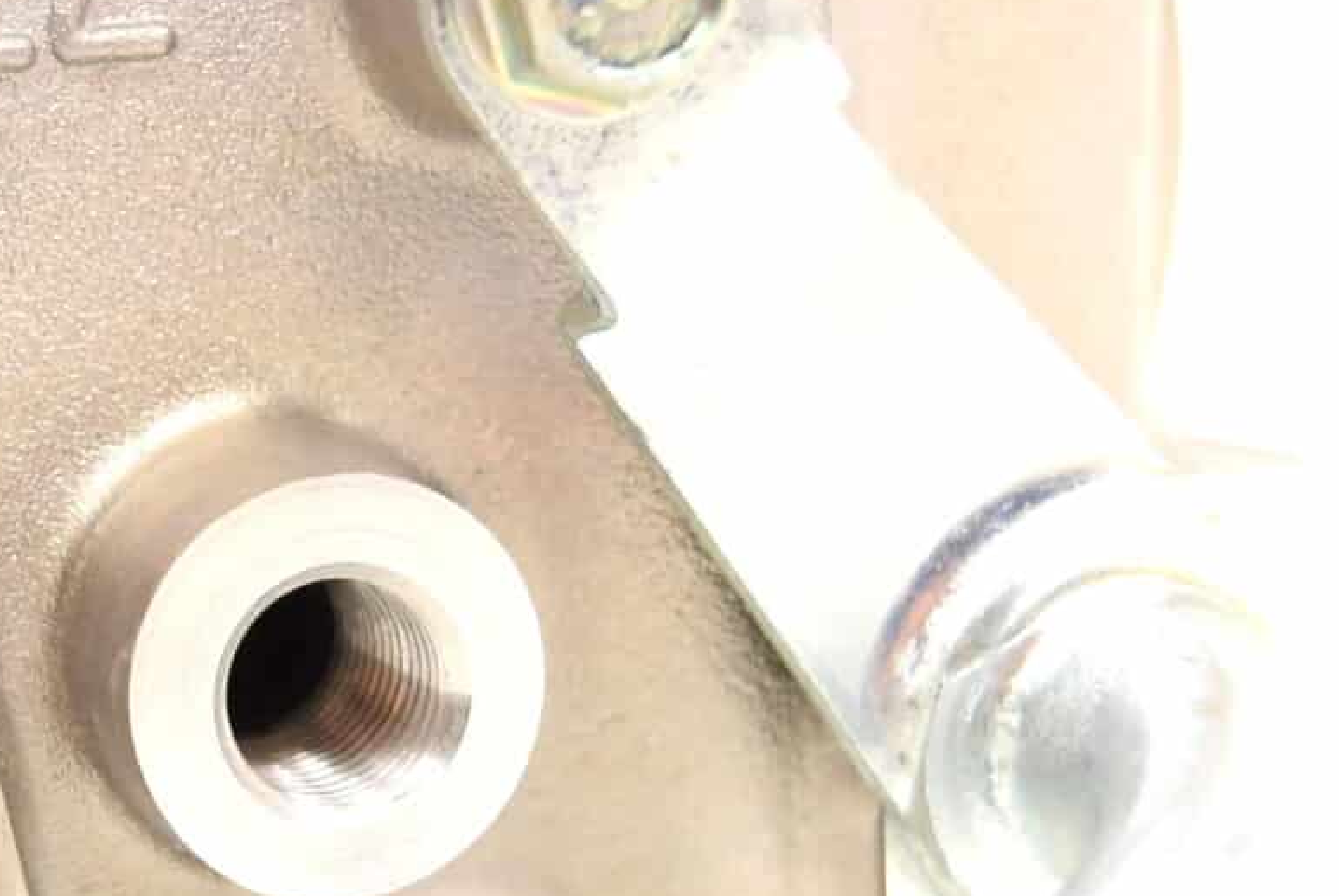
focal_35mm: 91
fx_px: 3401
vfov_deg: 15.0
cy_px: 607
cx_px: 31
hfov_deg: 21.6
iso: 400
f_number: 4.5
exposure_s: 1/80
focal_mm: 23
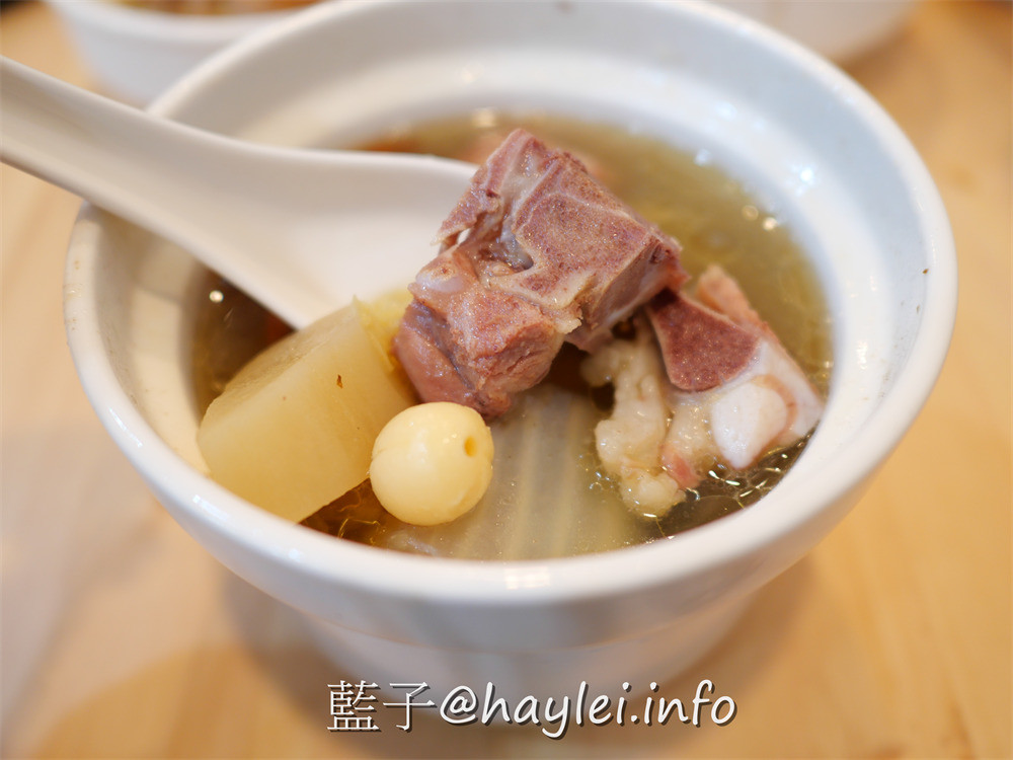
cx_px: 506
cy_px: 380
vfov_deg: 46.8
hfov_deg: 60.0
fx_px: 878
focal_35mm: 30
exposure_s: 1/60
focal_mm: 15
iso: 200
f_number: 1.7
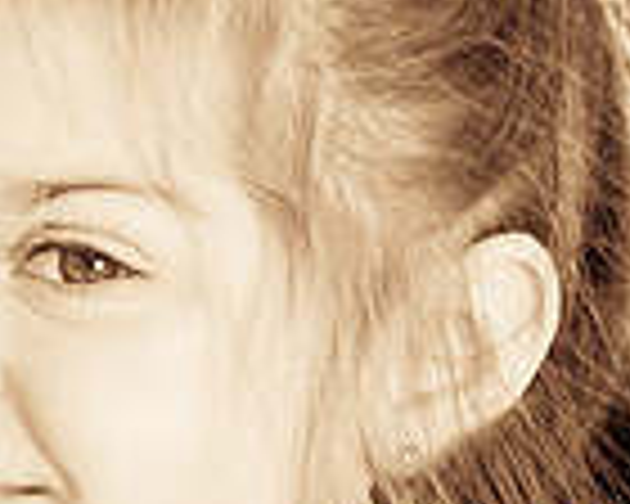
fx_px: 18515
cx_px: 220
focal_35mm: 993
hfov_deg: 1.9
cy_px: 394
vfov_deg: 1.6
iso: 640
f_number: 3.5
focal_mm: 170
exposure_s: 1/1600
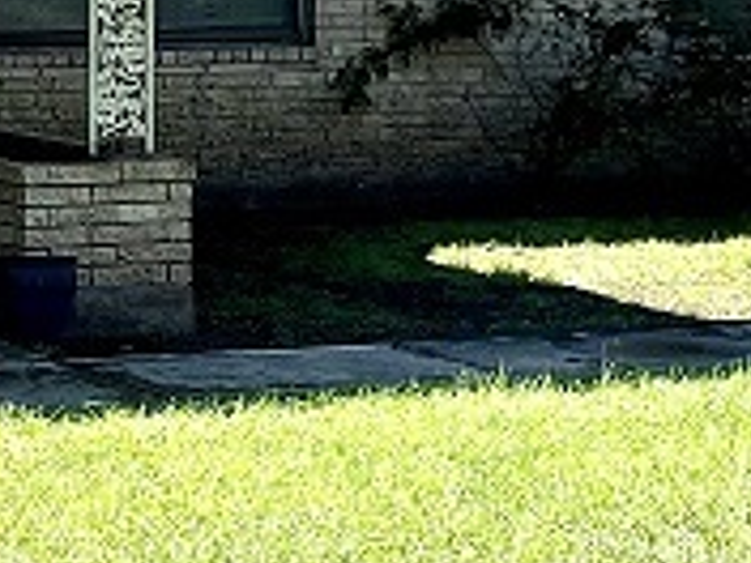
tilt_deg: -2.3
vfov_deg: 9.9
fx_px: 3233
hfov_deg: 12.9
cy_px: -34
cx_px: -162
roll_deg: +0.0
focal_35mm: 149
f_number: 1.6
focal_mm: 5.1
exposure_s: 1/2967
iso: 50
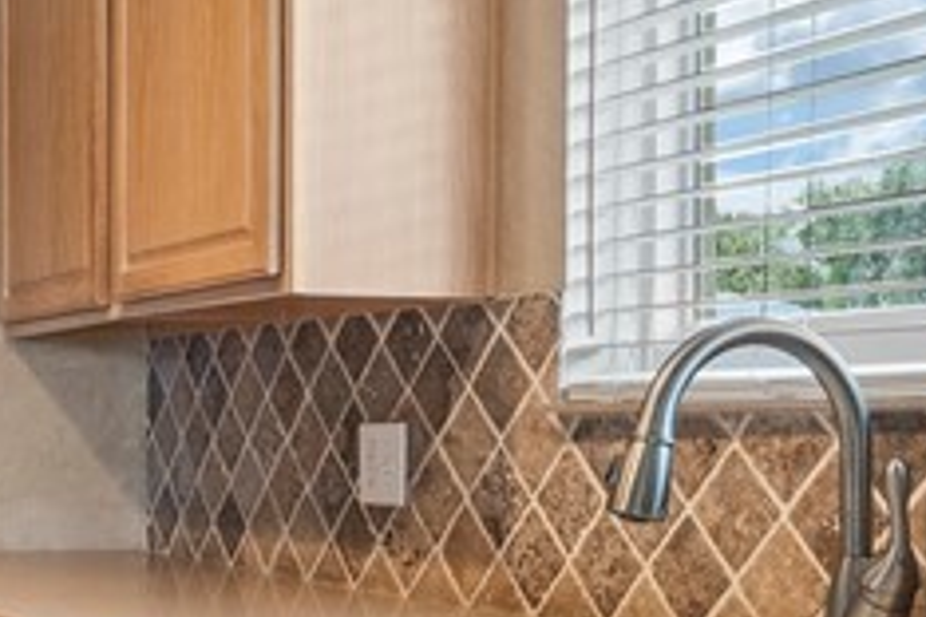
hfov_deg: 28.2
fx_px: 1672
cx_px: -93
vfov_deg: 20.7
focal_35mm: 65
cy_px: 504
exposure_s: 6
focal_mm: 14
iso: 200
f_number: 13
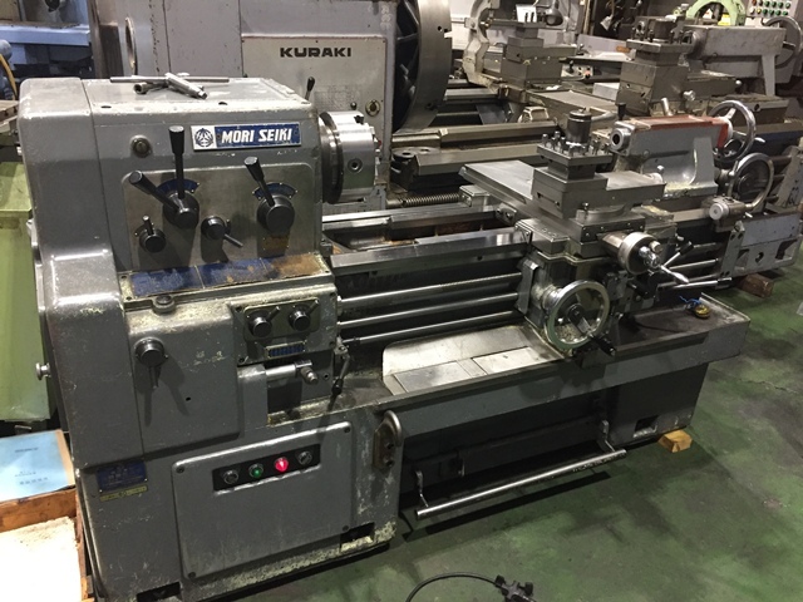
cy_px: 301
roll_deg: -3.8
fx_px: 673
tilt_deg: -26.3
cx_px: 402
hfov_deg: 61.7
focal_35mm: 29
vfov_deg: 48.2
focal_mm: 4.15
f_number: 2.2
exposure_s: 1/30
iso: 200
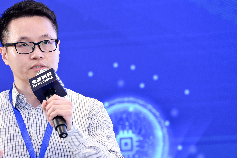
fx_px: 1198
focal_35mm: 182
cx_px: 63
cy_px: 111
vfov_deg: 7.5
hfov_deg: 11.3
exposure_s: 1/125
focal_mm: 110
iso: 1000
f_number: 4
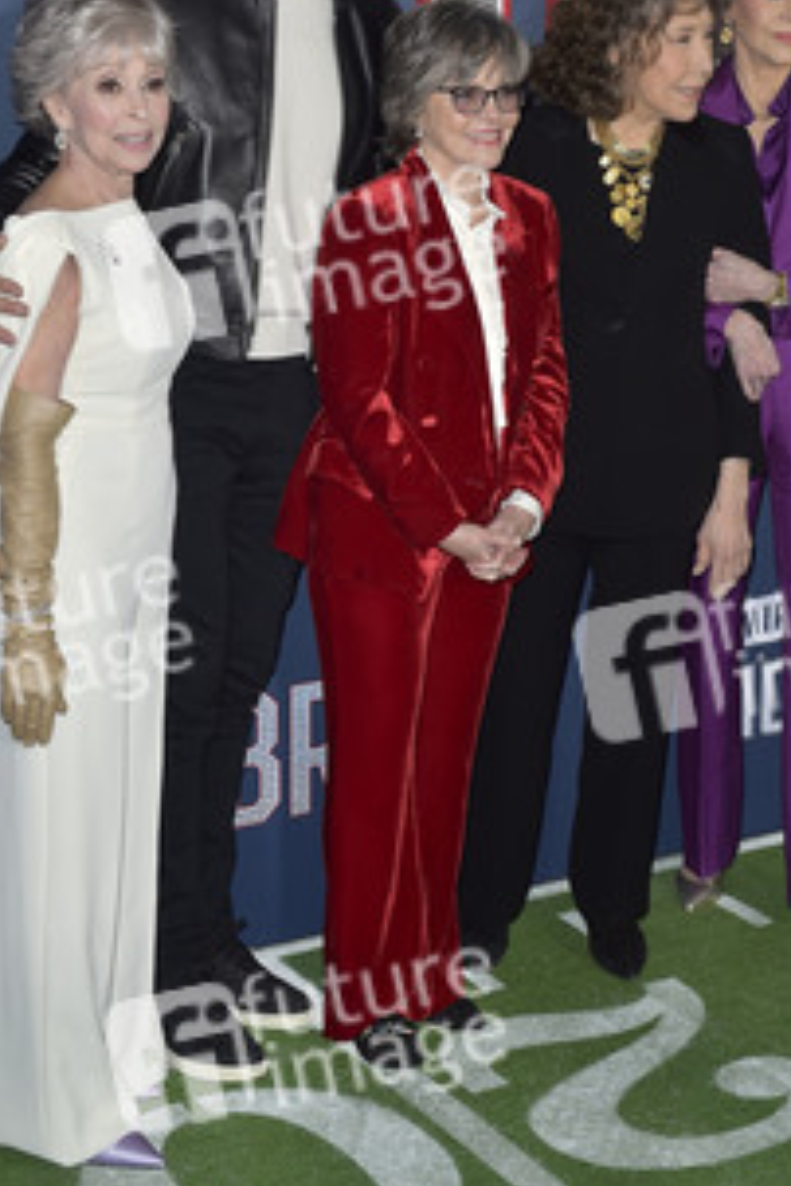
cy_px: 454
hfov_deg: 20.6
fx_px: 2175
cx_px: 421
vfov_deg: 30.4
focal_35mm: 66
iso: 500
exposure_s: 1/250
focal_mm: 50
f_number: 6.3
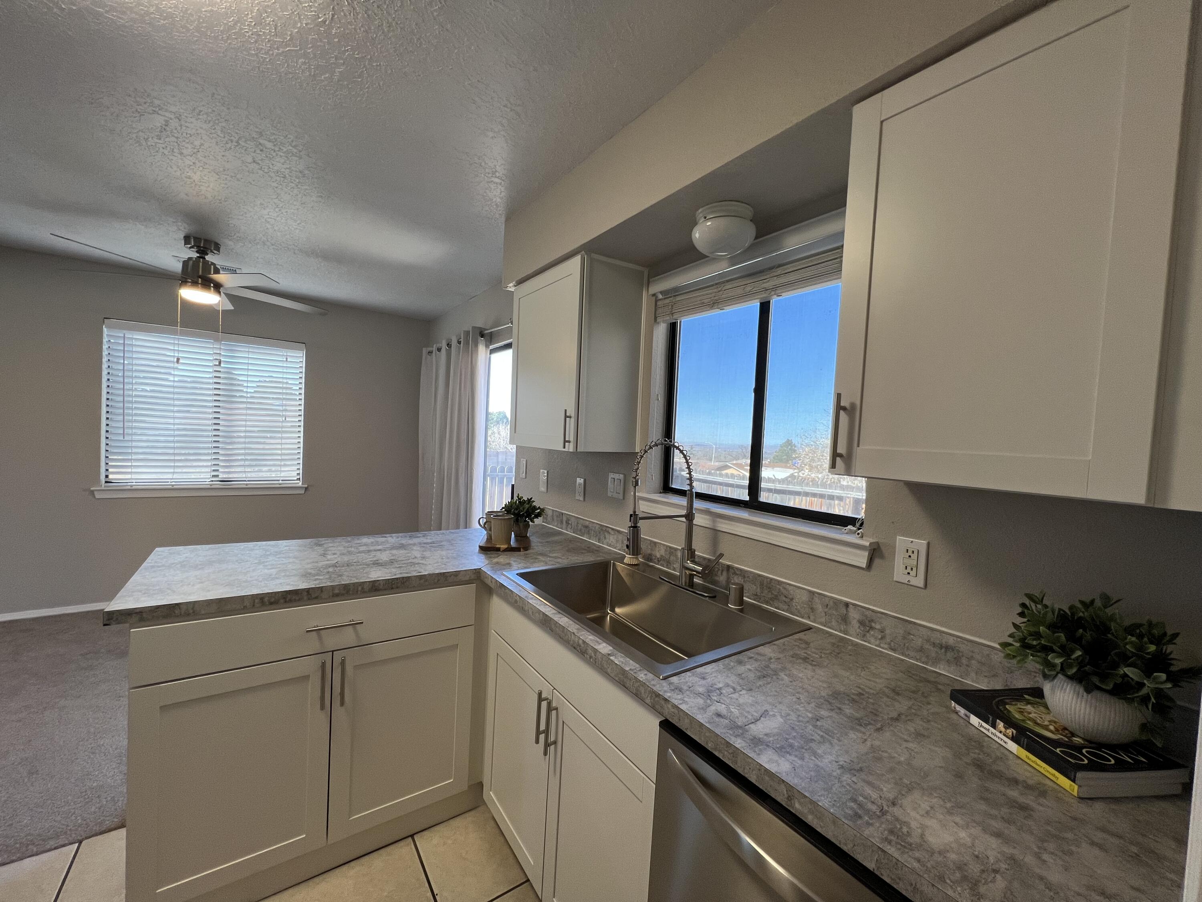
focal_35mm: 13
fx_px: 451
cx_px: 601
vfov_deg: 89.9
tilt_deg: -2.5
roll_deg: -3.0
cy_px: 451
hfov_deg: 106.2
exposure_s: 1/120
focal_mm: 1.57
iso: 64
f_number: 1.8
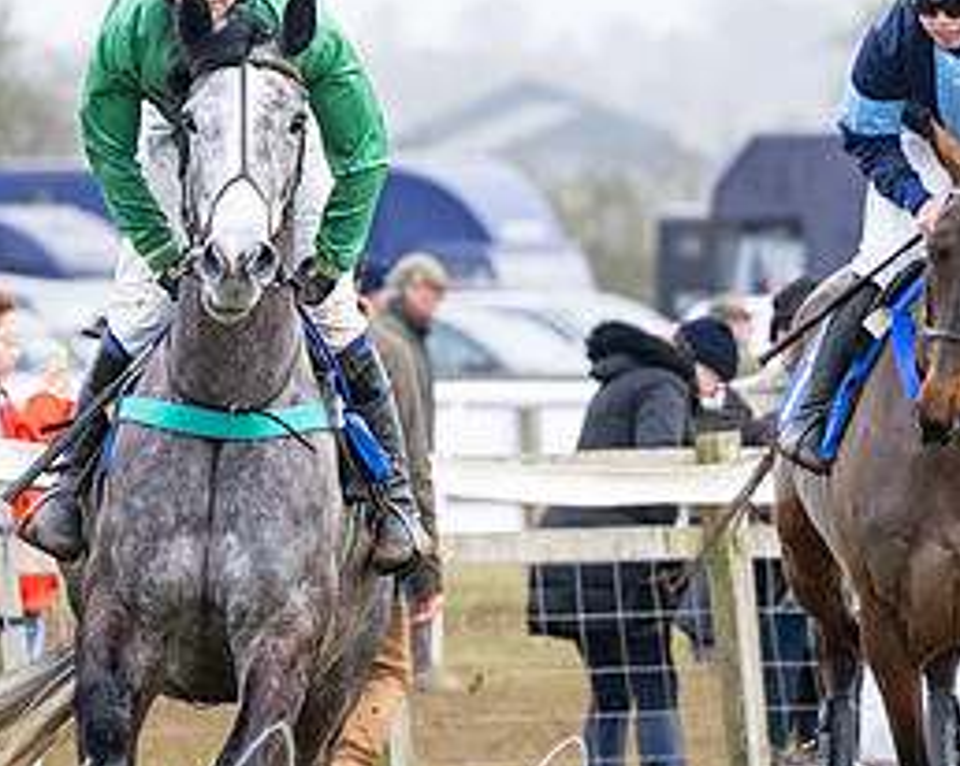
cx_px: 282
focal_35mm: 780
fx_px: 22145
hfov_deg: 2.5
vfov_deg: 2.0
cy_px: 692
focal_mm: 155
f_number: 4
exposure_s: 1/1250
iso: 800
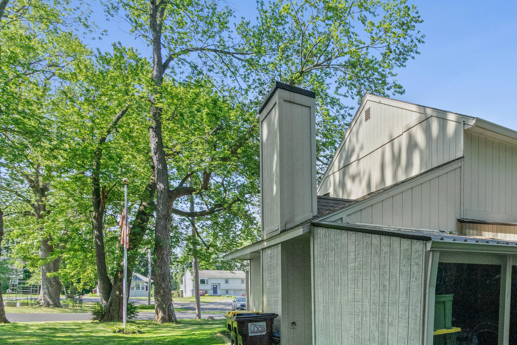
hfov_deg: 60.6
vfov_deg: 45.3
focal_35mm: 27
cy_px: 280
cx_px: 431
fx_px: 388
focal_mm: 16
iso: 1600
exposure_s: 1/1250
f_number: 8
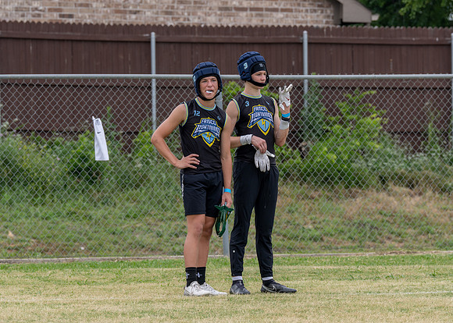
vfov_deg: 5.5
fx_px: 3397
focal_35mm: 264
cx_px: 232
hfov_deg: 7.6
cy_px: 151
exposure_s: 1/250
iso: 100
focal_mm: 200
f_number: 6.3
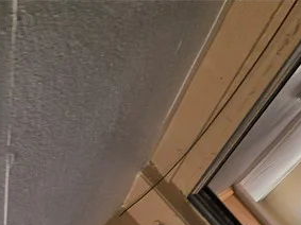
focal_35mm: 47
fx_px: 409
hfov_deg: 36.6
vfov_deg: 20.9
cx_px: 4
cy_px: 406
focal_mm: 2.2
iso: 20
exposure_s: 1/120
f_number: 1.9
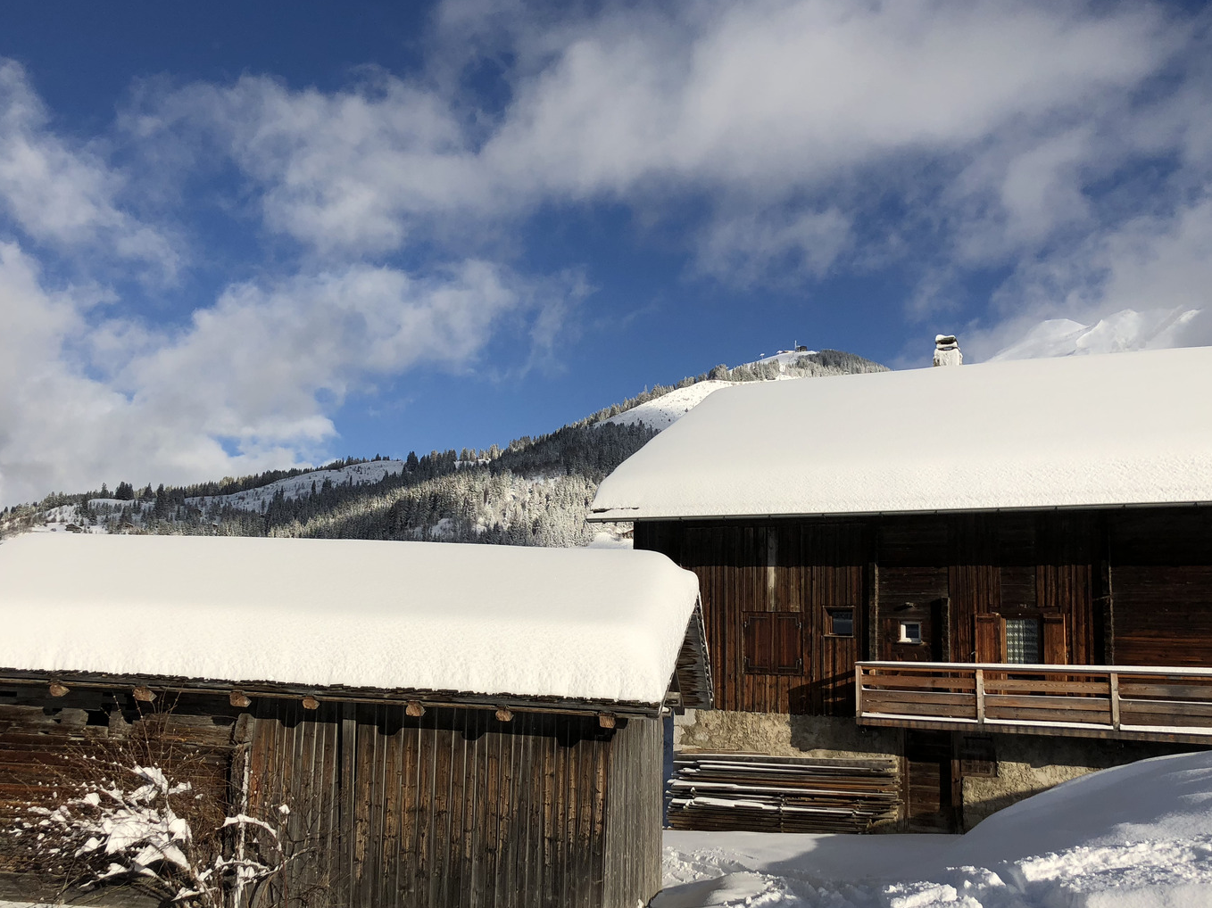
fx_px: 1155
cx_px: 567
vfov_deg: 42.9
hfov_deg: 55.3
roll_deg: -1.2
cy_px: 503
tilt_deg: +10.5
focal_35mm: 33
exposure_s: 1/4808
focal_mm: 4
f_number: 1.8
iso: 20
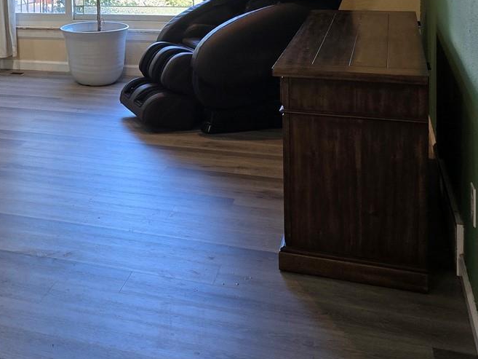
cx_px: -5
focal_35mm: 56
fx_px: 773
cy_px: -17
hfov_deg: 31.6
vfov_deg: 24.7
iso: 100
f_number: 1.7
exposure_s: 1/120
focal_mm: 6.3
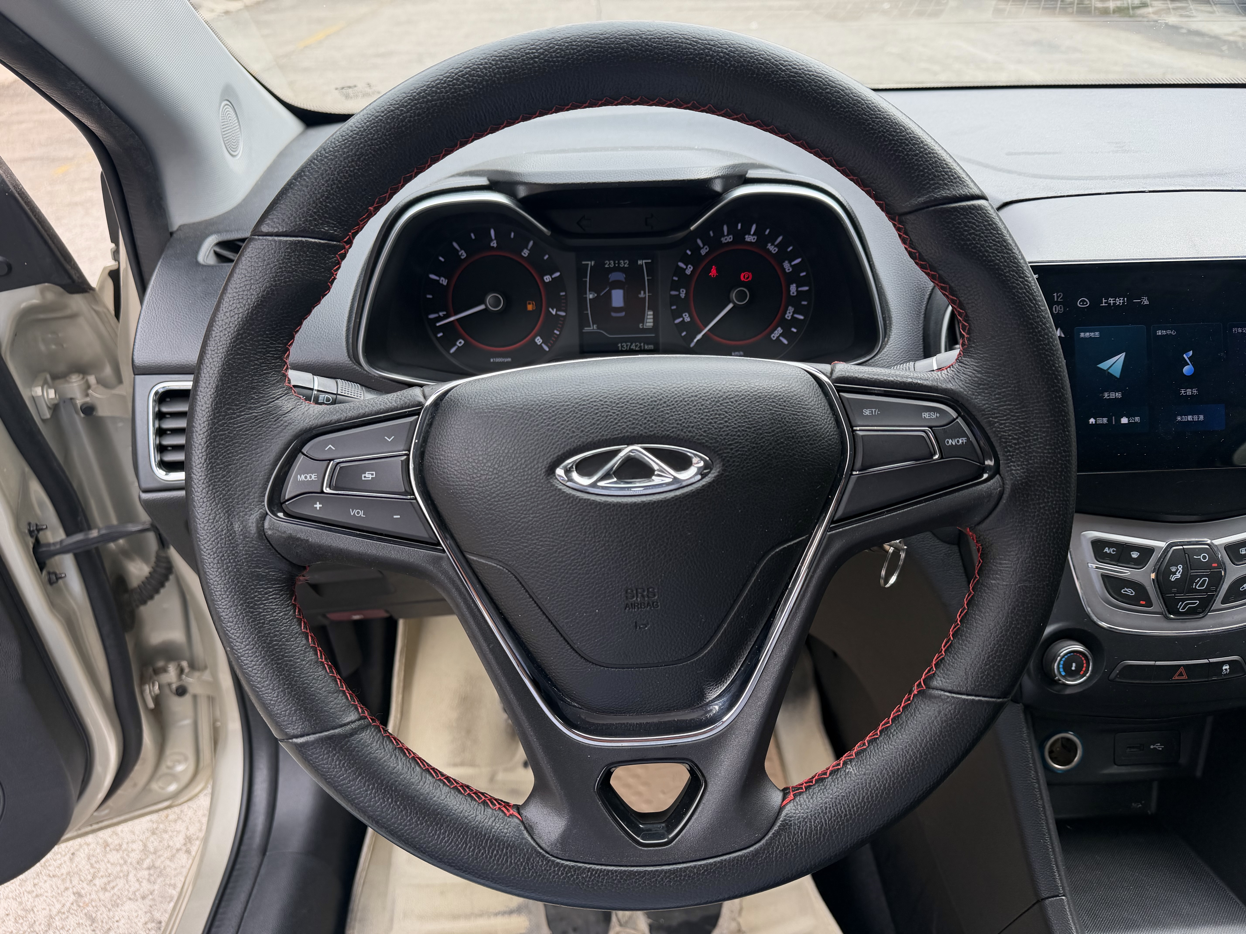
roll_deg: +1.8
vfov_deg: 56.8
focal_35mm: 24
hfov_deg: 71.6
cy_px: 467
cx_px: 623
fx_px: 864
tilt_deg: -33.0
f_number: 1.78
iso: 80
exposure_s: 1/708
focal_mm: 6.76
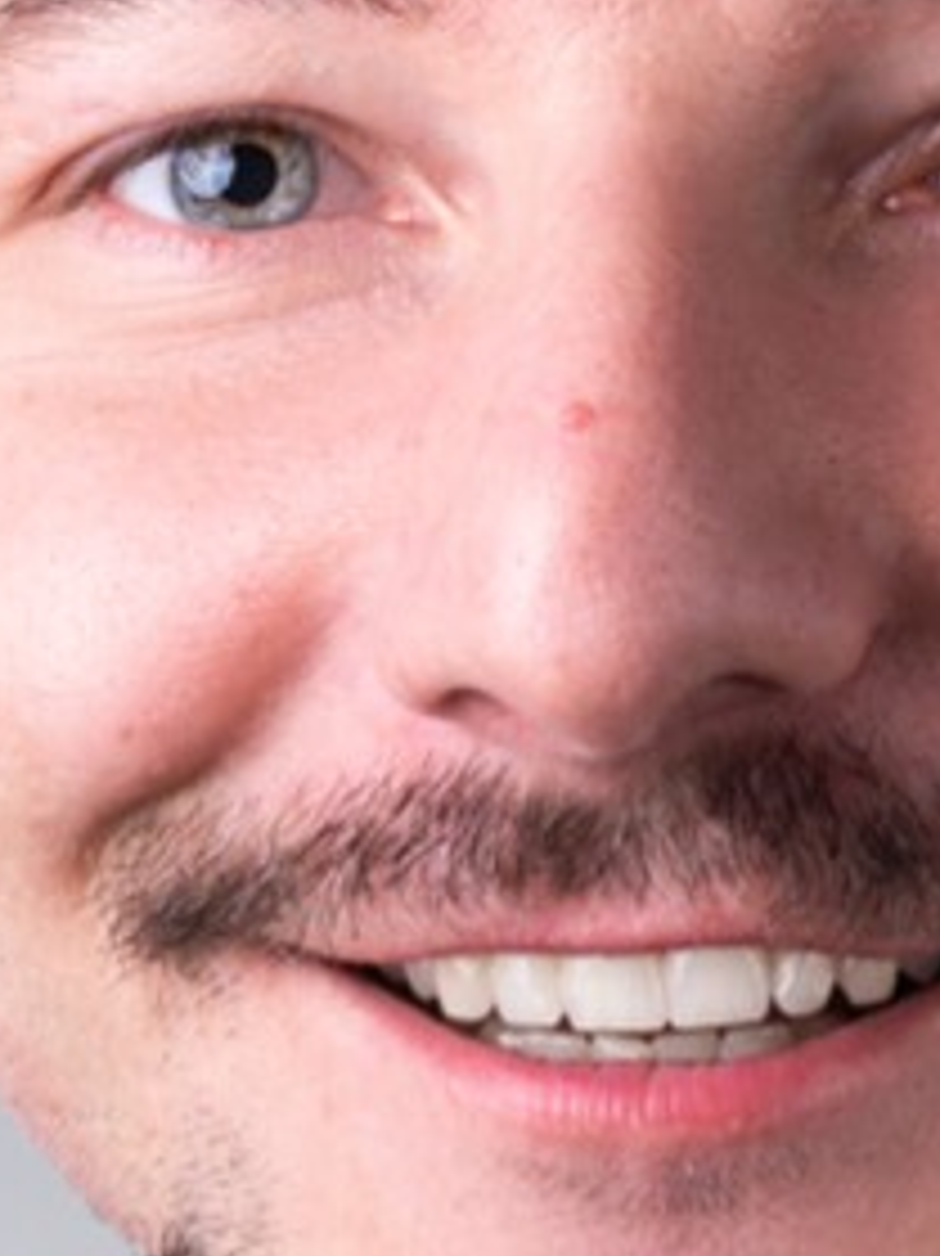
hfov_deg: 4.6
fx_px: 11668
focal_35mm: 322
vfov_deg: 6.1
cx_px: 661
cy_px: 1215
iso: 100
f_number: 11
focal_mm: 78
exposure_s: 1/160
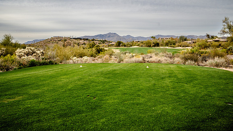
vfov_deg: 31.9
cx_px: 117
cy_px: 58
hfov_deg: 54.0
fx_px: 229
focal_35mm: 37
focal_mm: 35
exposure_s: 1/320
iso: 500
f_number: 9
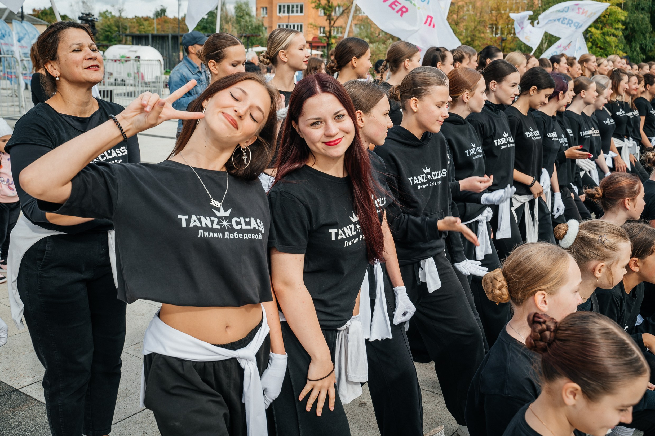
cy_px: 208
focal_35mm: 38
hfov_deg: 50.7
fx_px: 691
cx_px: 322
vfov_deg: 35.0
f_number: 5.6
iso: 140
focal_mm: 35
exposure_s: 1/250
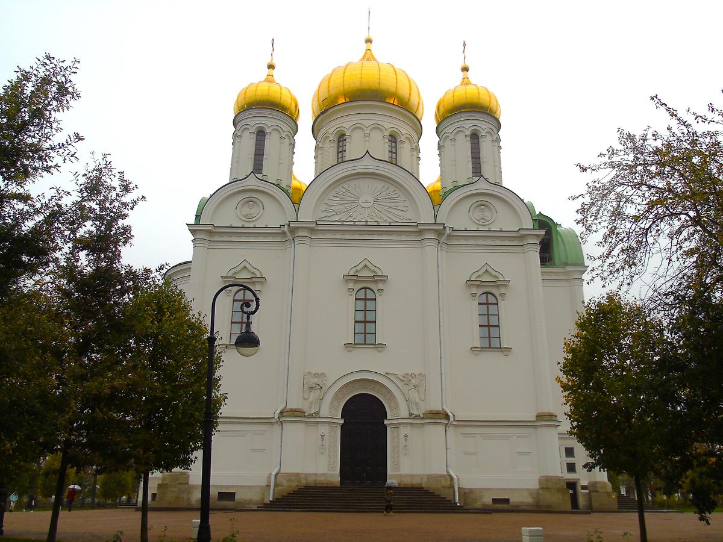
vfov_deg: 48.2
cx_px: 362
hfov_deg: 61.7
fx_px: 606
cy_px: 271
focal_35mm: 29
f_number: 3.6
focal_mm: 5.2
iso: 80
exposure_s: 1/60
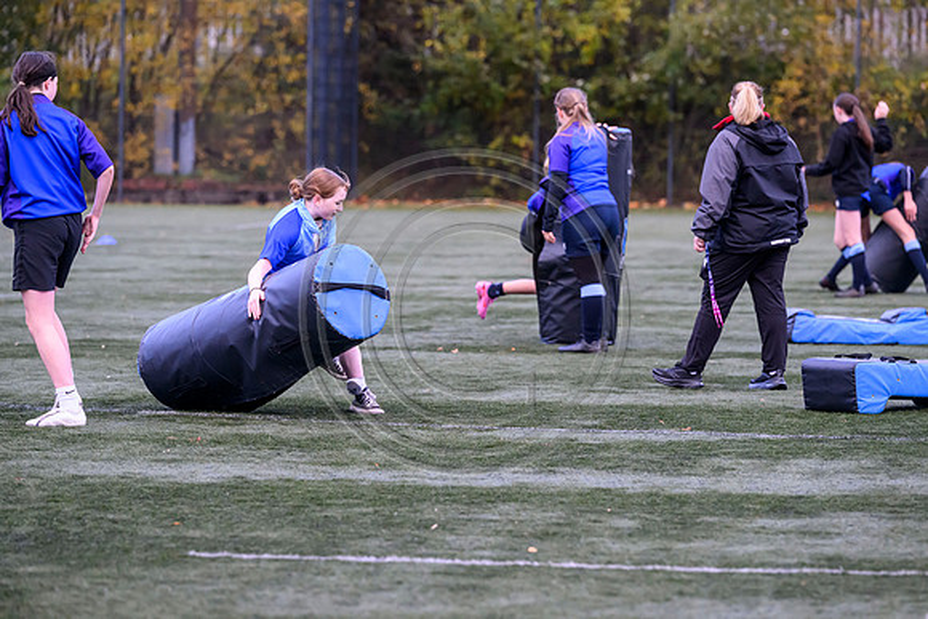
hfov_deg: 10.3
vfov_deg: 6.9
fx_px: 5157
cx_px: 464
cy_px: 310
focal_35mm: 200
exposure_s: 1/3200
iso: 5000
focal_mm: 200
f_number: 4.5
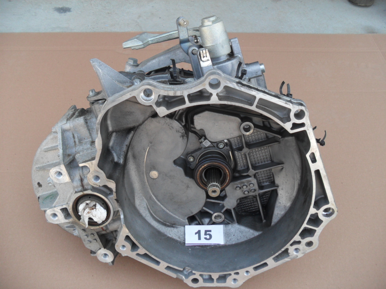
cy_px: 144
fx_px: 390
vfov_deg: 40.7
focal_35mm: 35
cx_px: 193
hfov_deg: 52.6
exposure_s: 1/250
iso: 80
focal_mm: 6.3
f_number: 3
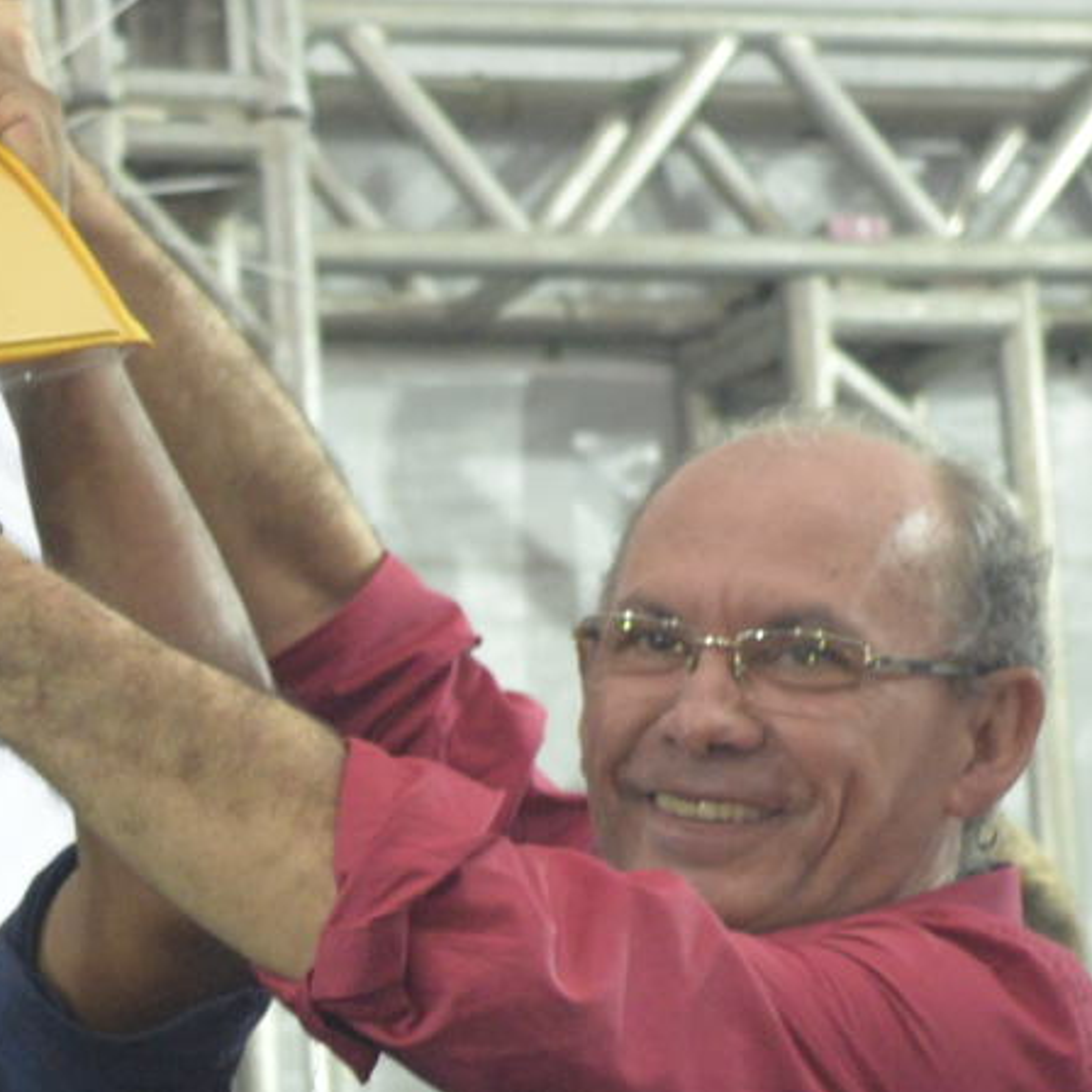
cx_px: -563
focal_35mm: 137
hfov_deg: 12.1
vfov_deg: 12.5
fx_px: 4890
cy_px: 1236
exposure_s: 1/200
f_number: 2.8
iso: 2000
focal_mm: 24
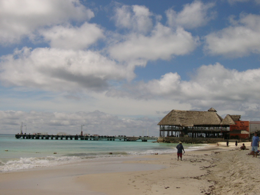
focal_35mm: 53
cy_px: 98
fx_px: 398
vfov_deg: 27.5
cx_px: 130
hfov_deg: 36.2
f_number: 9.7
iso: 50
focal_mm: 8.8
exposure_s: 1/400
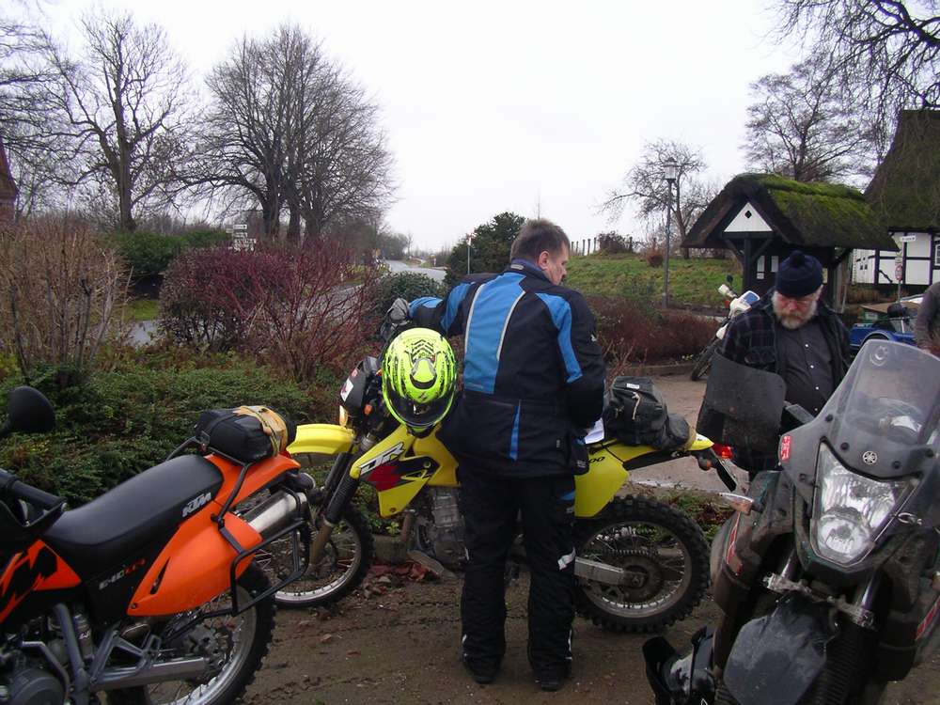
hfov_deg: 50.1
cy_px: 352
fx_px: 1005
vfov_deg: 38.7
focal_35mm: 37
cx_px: 470
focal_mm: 5.7
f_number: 2.8
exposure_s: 1/80
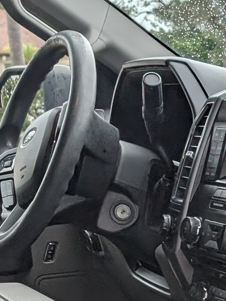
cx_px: 353
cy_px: 368
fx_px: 1018
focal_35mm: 117
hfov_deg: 12.0
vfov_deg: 16.1
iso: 16
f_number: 1.68
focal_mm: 6.9
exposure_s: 1/136
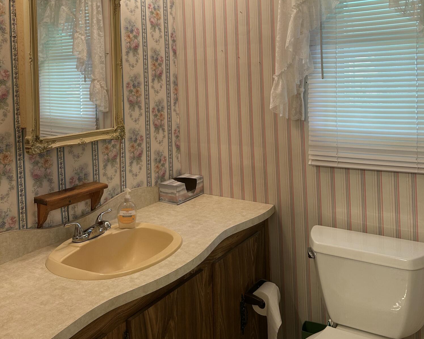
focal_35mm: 34
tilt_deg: -1.6
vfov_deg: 42.1
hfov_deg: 52.9
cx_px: 213
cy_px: 86
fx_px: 427
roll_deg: +1.5
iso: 80
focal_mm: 5.7
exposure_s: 1/60
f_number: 1.5
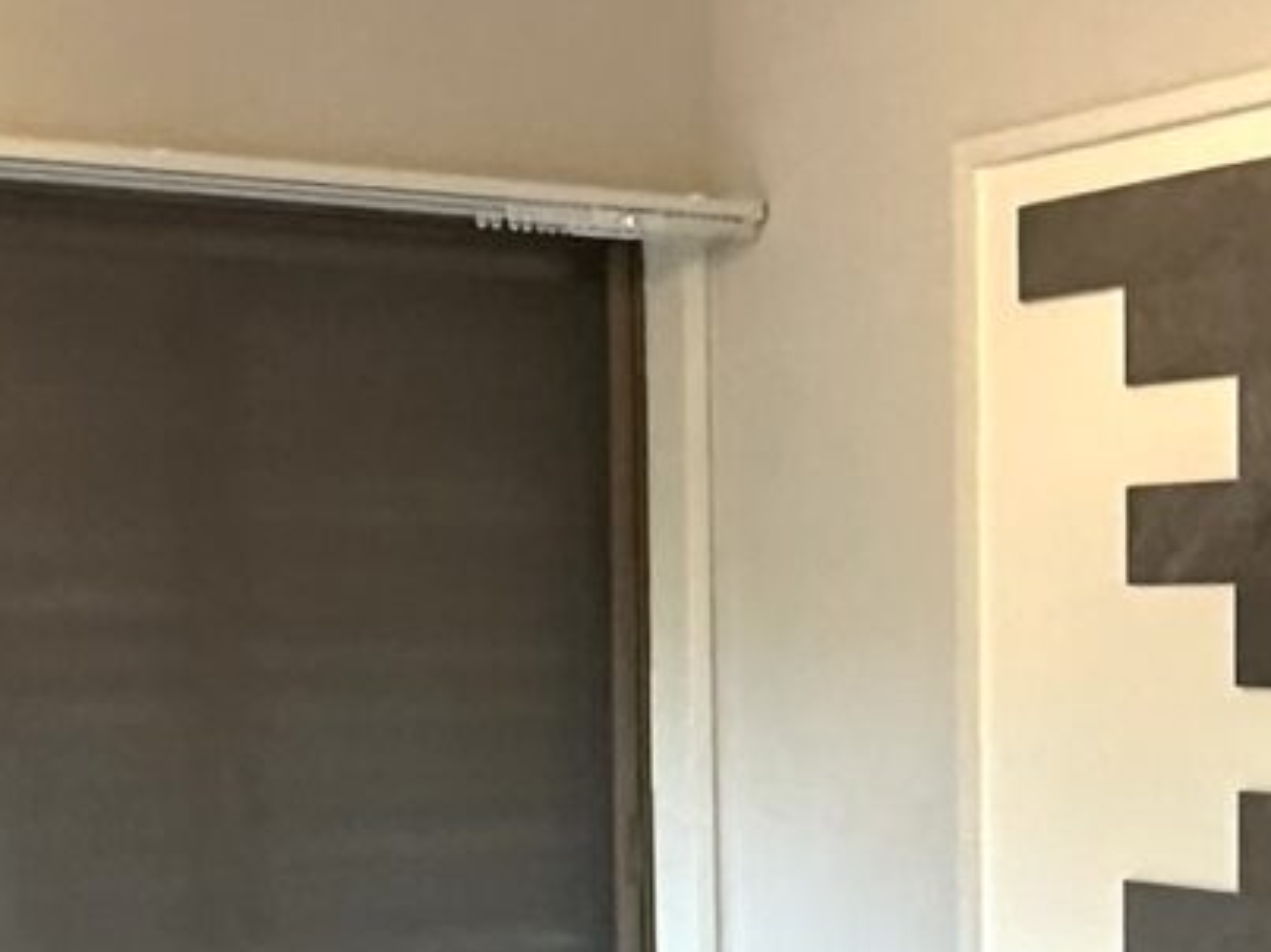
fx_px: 3267
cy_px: 879
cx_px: 1299
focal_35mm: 89
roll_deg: -0.7
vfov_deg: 16.3
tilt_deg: -3.1
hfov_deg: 21.2
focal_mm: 2.22
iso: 250
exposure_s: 1/120
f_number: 2.2
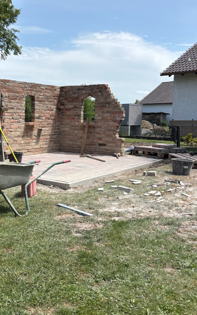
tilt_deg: -6.3
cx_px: 61
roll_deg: -1.7
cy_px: 152
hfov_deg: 33.2
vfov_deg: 51.5
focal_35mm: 38
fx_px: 326
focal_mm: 5.96
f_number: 1.6
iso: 50
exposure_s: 1/3021
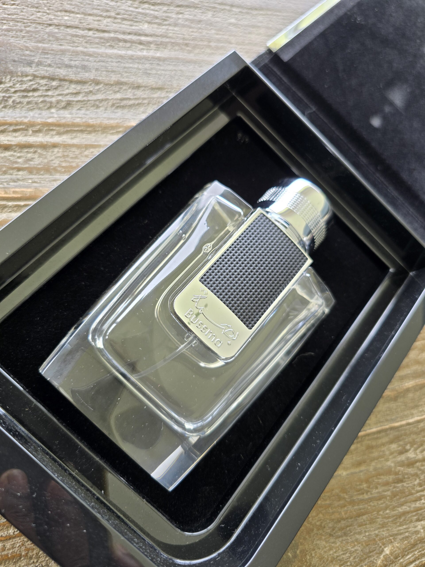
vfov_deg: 73.9
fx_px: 377
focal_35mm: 23
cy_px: 284
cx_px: 212
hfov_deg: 58.9
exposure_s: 1/180
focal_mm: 6.3
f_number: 1.7
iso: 100
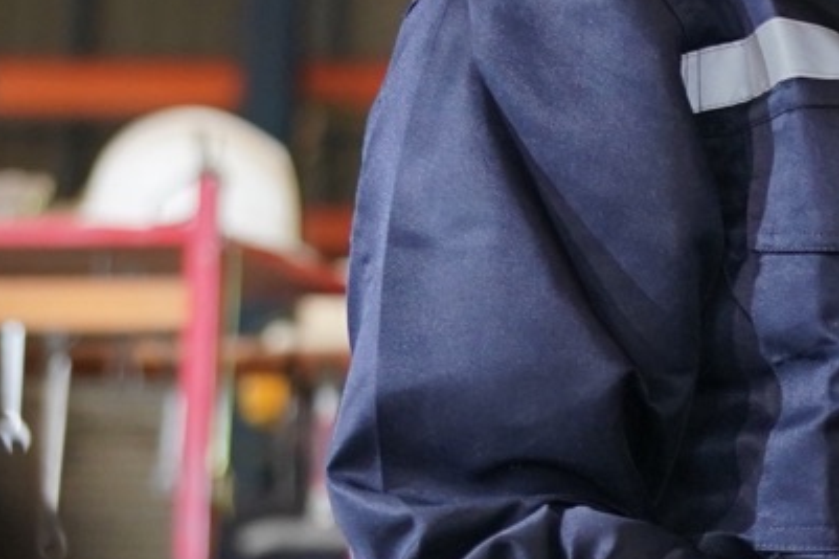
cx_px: 1511
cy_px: 155
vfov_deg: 6.7
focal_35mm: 206
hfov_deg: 9.5
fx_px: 4799
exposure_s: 1/125
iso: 1250
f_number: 2.5
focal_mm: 43
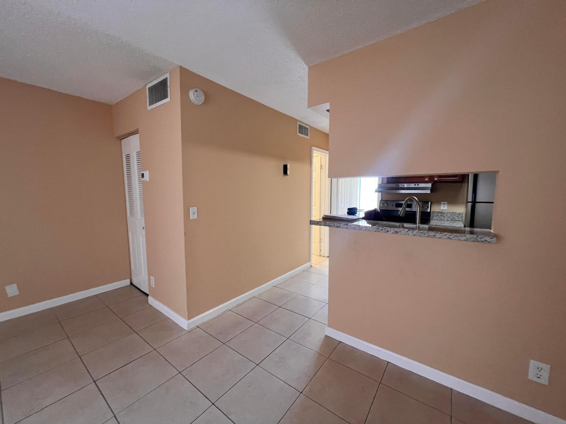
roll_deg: -0.1
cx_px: 283
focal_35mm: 13
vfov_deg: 89.9
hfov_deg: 106.2
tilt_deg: -4.4
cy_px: 212
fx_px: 213
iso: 160
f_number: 1.8
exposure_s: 1/60
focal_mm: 1.57
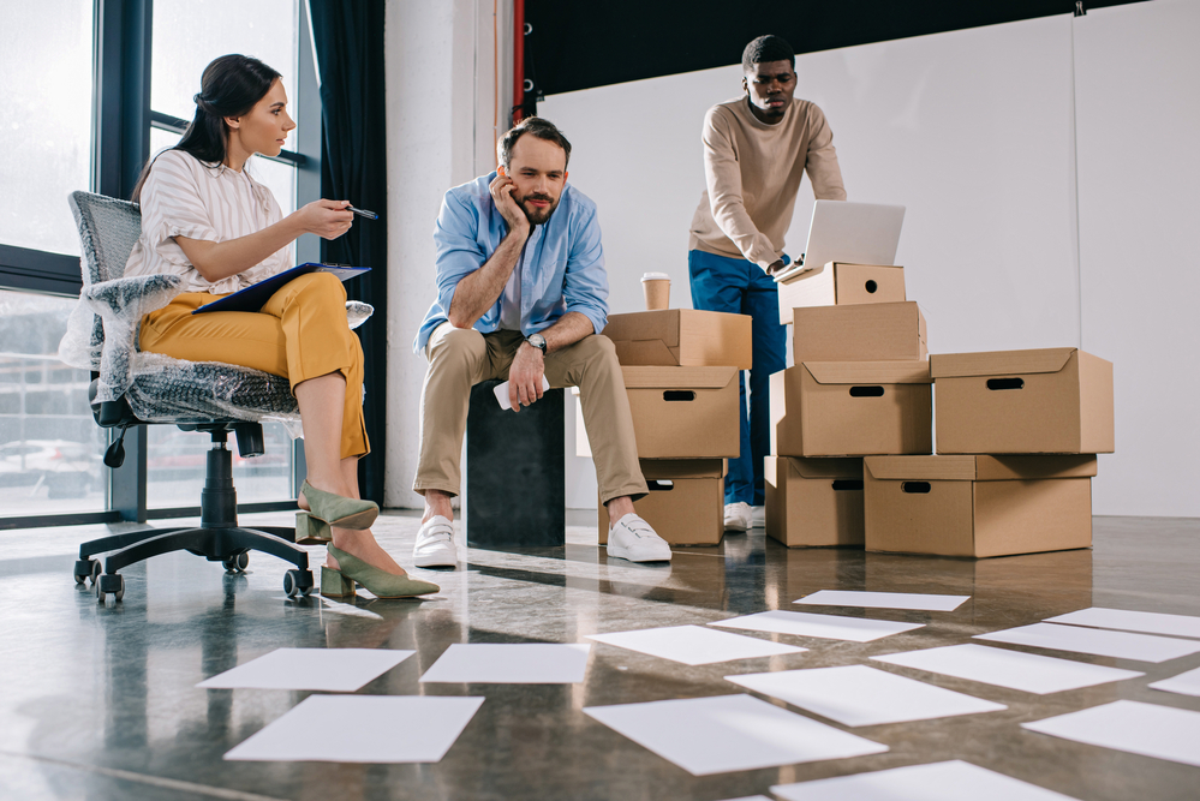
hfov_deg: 54.4
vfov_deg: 37.9
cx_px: 600
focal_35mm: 35
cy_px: 400
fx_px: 1167
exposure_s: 1/200
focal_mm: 35
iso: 160
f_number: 3.5
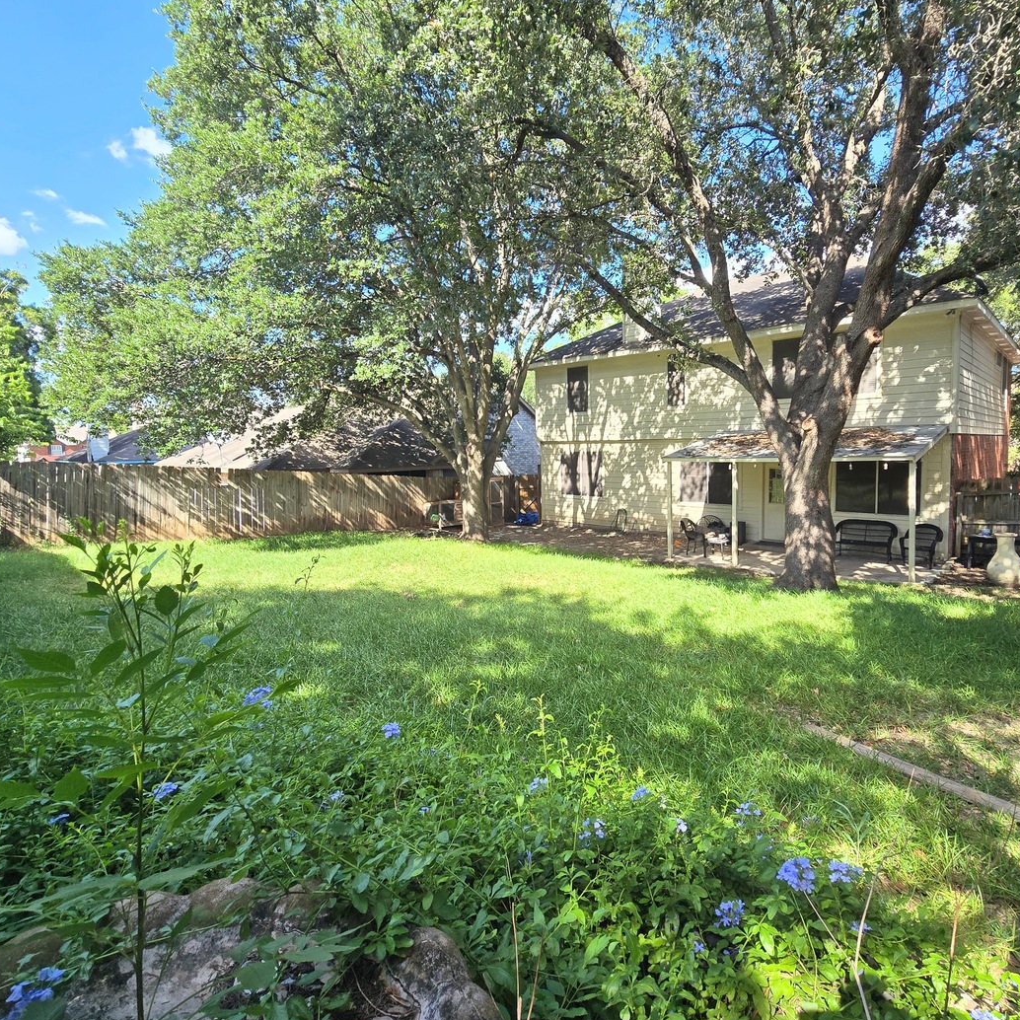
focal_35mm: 16
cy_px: 501
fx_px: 533
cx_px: 542
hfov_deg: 87.3
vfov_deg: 87.4
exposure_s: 1/438
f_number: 2.2
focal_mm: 2.2
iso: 50
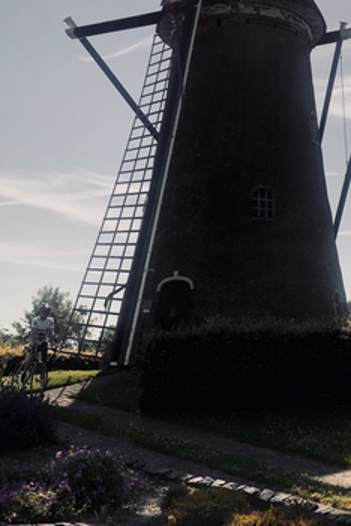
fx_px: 790
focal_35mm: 54
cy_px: 135
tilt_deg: +17.8
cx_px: 252
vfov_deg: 36.1
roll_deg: -0.7
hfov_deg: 24.8
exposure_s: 1/3205
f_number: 1.8
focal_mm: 4
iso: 25
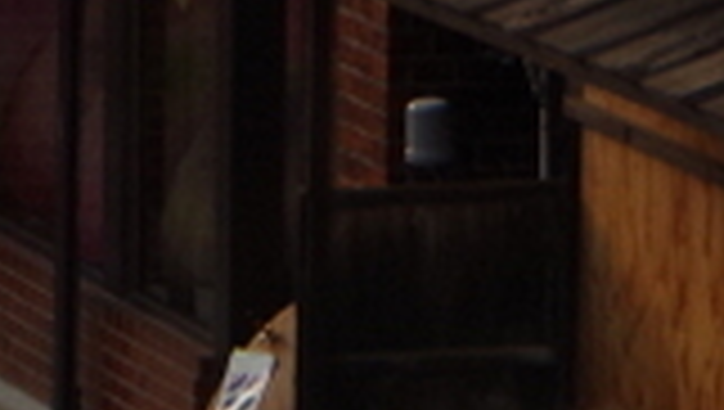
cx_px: -1781
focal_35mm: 467
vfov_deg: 2.5
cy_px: -1336
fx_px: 8976
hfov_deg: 4.4
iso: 400
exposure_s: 1/100
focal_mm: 40
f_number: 6.3
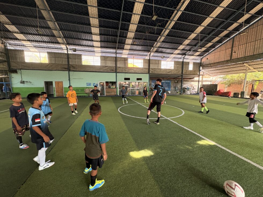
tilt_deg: -6.7
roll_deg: +0.1
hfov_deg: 102.1
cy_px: 98
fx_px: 106
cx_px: 132
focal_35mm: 14
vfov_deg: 85.7
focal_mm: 2.22
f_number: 2.2
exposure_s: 1/77
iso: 250
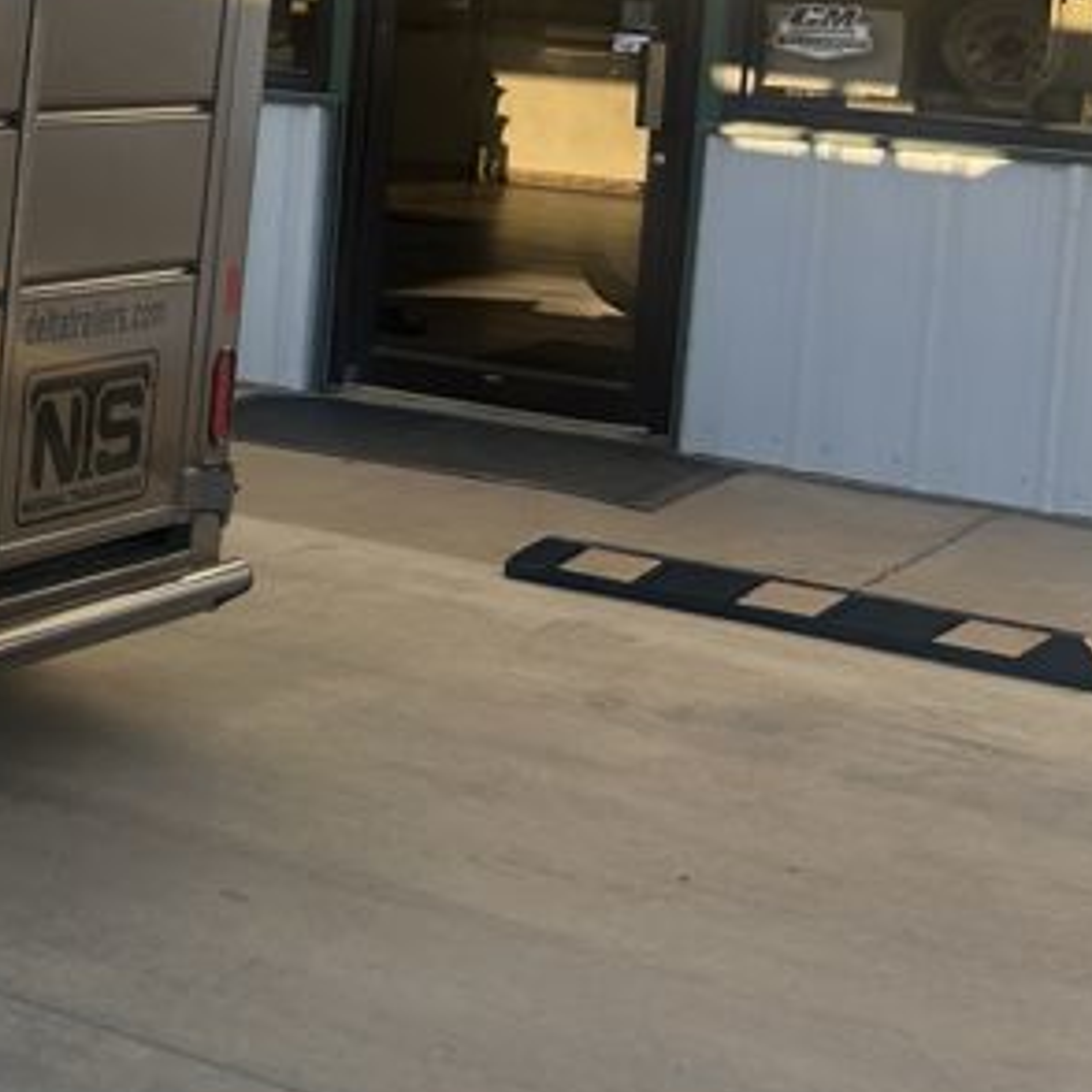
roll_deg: +0.1
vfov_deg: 21.1
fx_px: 2855
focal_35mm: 80
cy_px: 78
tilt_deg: -2.3
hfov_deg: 18.3
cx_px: -702
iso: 50
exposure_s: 1/1779
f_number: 1.5
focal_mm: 5.7
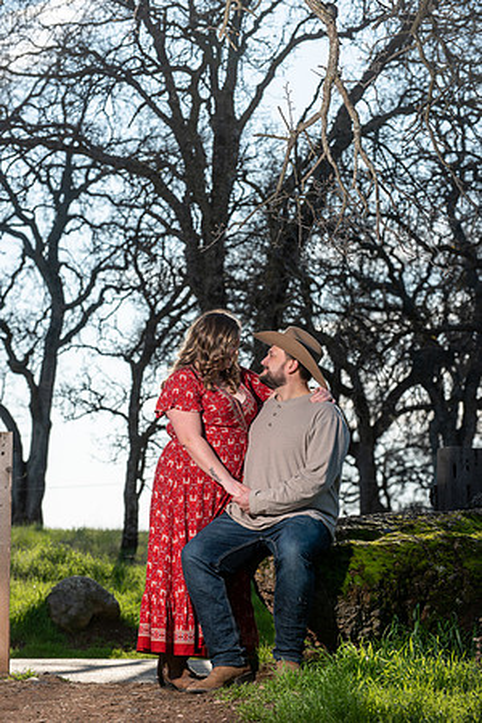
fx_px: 2711
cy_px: 362
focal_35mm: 135
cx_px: 241
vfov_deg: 15.2
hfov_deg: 10.2
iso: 50
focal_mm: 135
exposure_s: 1/250
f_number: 5.6
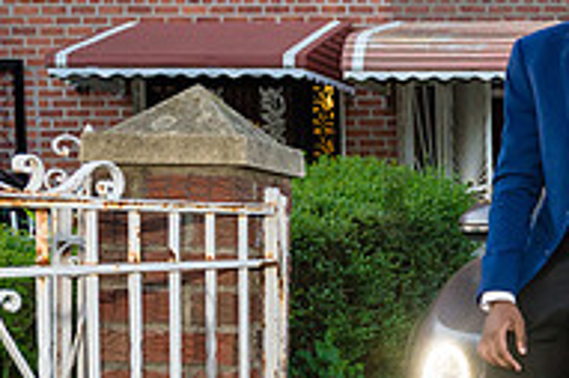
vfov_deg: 16.6
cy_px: 332
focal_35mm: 81
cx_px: 778
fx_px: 1279
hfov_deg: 22.0
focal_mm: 26
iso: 2000
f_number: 4.5
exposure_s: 1/320
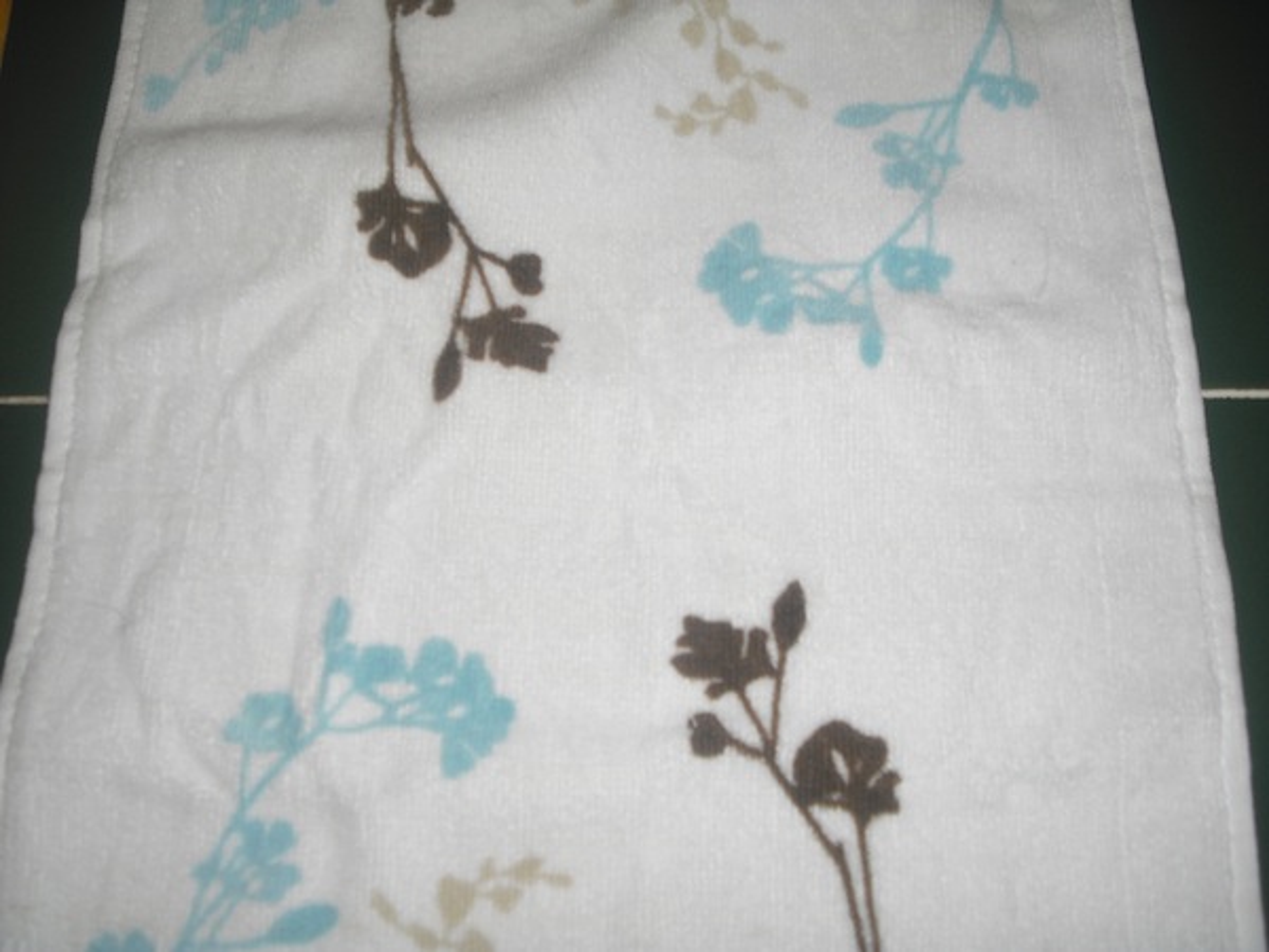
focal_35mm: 38
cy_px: 476
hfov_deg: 49.0
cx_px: 634
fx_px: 1393
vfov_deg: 37.7
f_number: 2.8
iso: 64
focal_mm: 6.2
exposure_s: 1/100
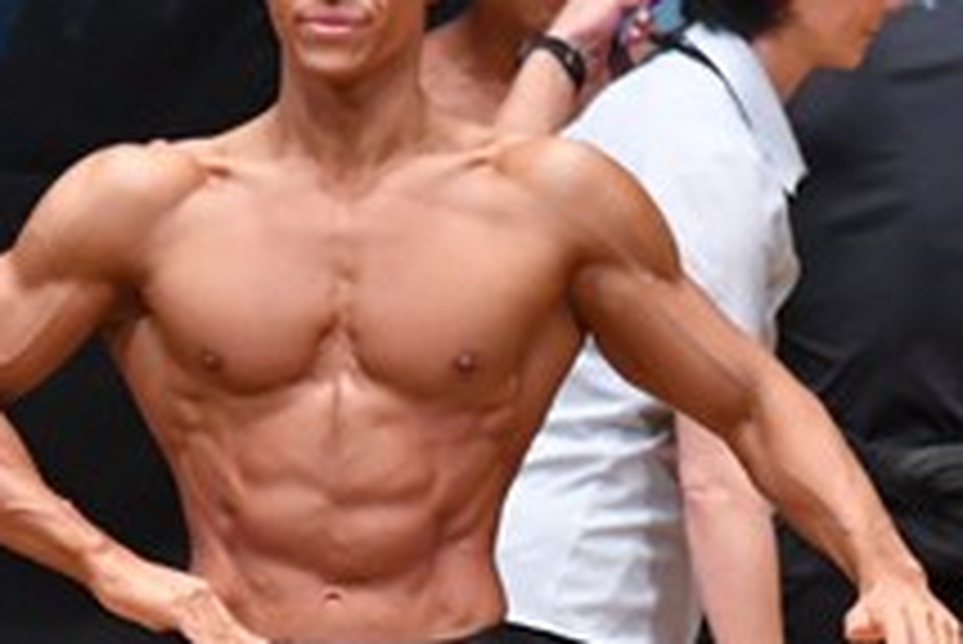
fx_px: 27597
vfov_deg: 1.3
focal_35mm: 1031
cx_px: 547
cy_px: 725
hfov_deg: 2.0
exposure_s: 1/400
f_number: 5.6
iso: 6400
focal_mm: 190
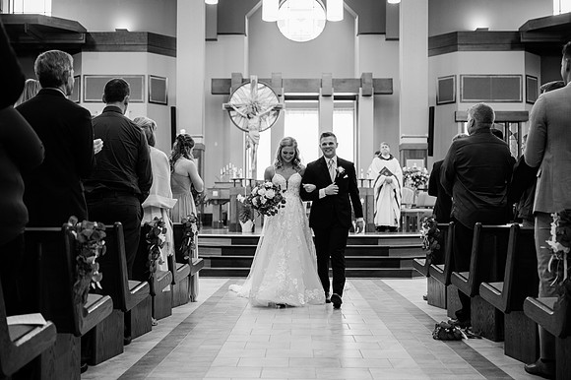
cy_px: 190
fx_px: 713
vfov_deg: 29.8
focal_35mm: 45
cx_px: 286
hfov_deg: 43.6
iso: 1000
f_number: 2.8
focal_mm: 45
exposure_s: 1/250
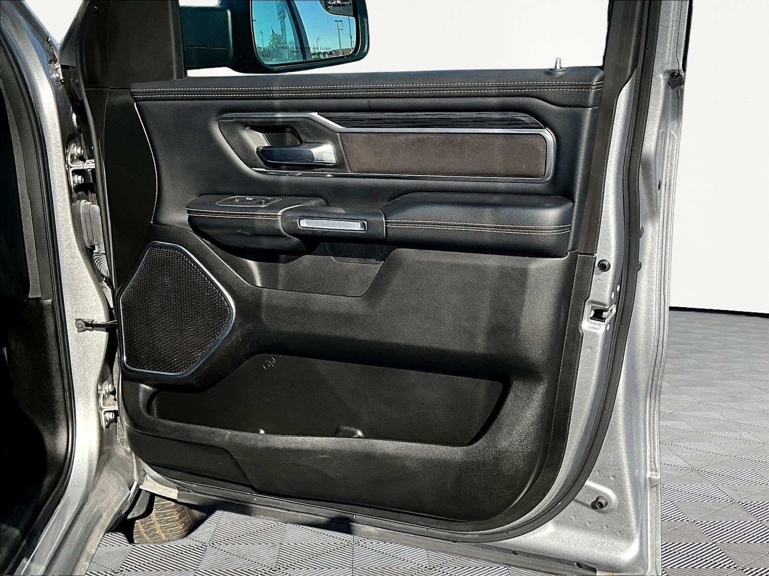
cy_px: 288
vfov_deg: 48.2
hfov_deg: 61.7
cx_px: 384
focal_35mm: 29
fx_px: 644
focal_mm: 3
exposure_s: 1/759
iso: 25
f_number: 1.8
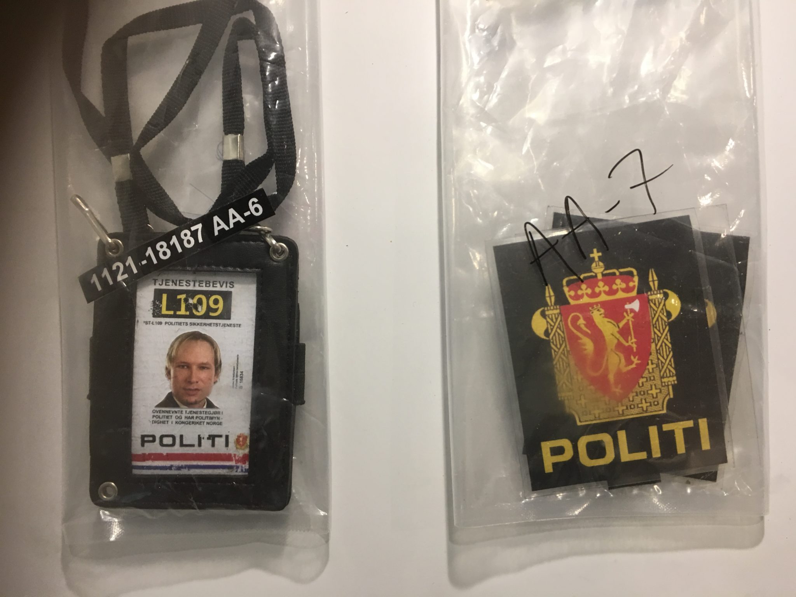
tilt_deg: -38.8
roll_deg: +3.8
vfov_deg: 48.2
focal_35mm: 29
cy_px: 298
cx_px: 398
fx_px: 667
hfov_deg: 61.7
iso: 50
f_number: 2.2
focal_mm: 4.15
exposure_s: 1/17
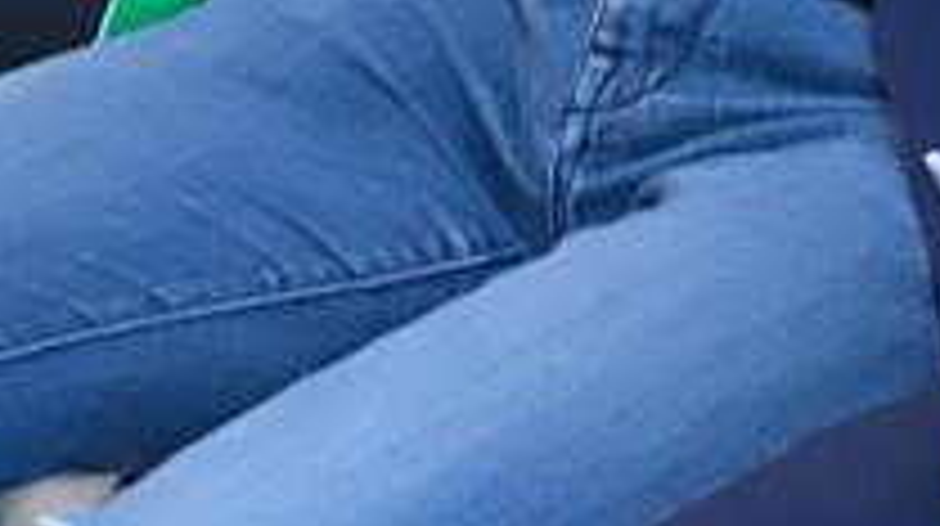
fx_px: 10257
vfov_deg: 2.9
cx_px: 1795
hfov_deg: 5.2
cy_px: -1012
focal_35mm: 412
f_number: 2.8
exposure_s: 1/50
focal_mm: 9
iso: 800
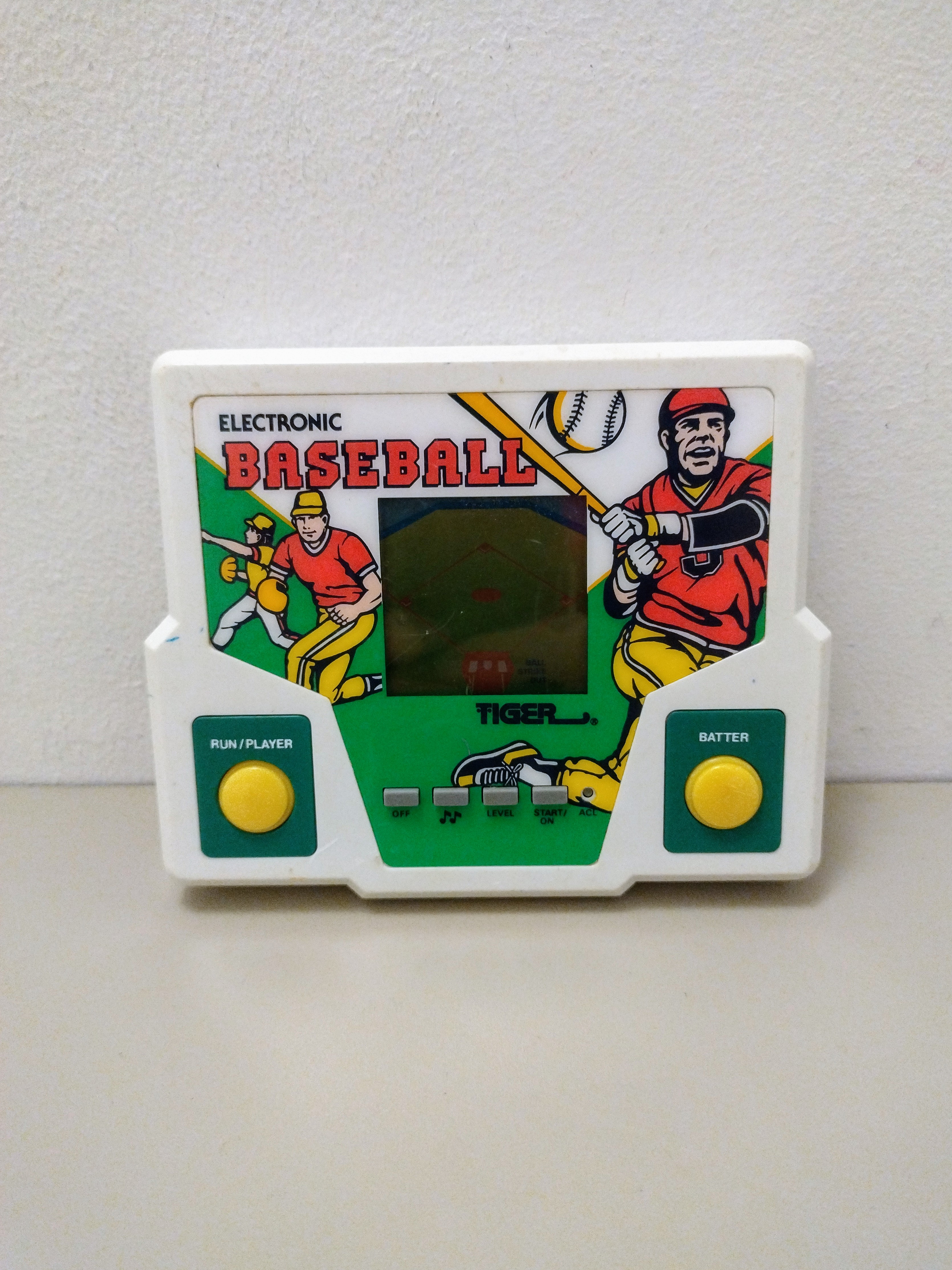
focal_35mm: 26
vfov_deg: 67.3
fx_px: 953
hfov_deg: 53.1
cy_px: 637
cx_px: 490
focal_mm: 4.71
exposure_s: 1/25
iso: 2384
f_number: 1.7
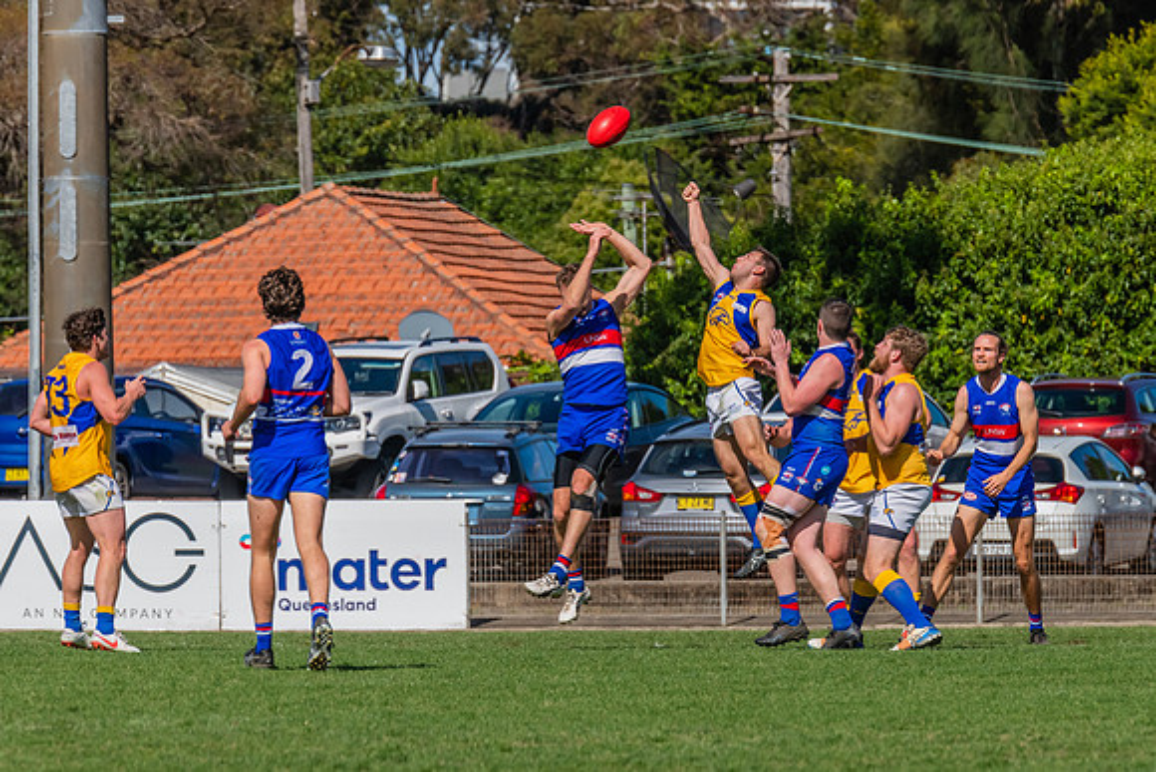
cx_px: 611
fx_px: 16390
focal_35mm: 510
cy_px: 353
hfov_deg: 4.0
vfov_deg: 2.7
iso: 800
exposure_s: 1/1600
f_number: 13
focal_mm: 420
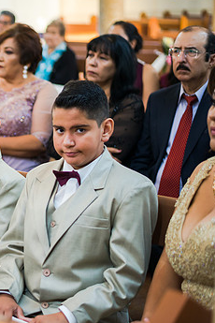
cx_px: -39
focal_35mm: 84
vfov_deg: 24.2
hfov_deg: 15.7
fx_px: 752
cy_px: 162
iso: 1000
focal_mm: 50
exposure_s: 1/200
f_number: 1.8
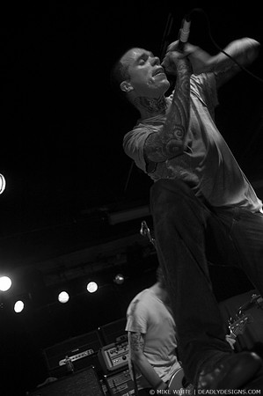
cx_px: 132
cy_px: 198
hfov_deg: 43.5
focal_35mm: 30
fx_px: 329
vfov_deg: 62.0
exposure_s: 1/100
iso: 800
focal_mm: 20
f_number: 2.8
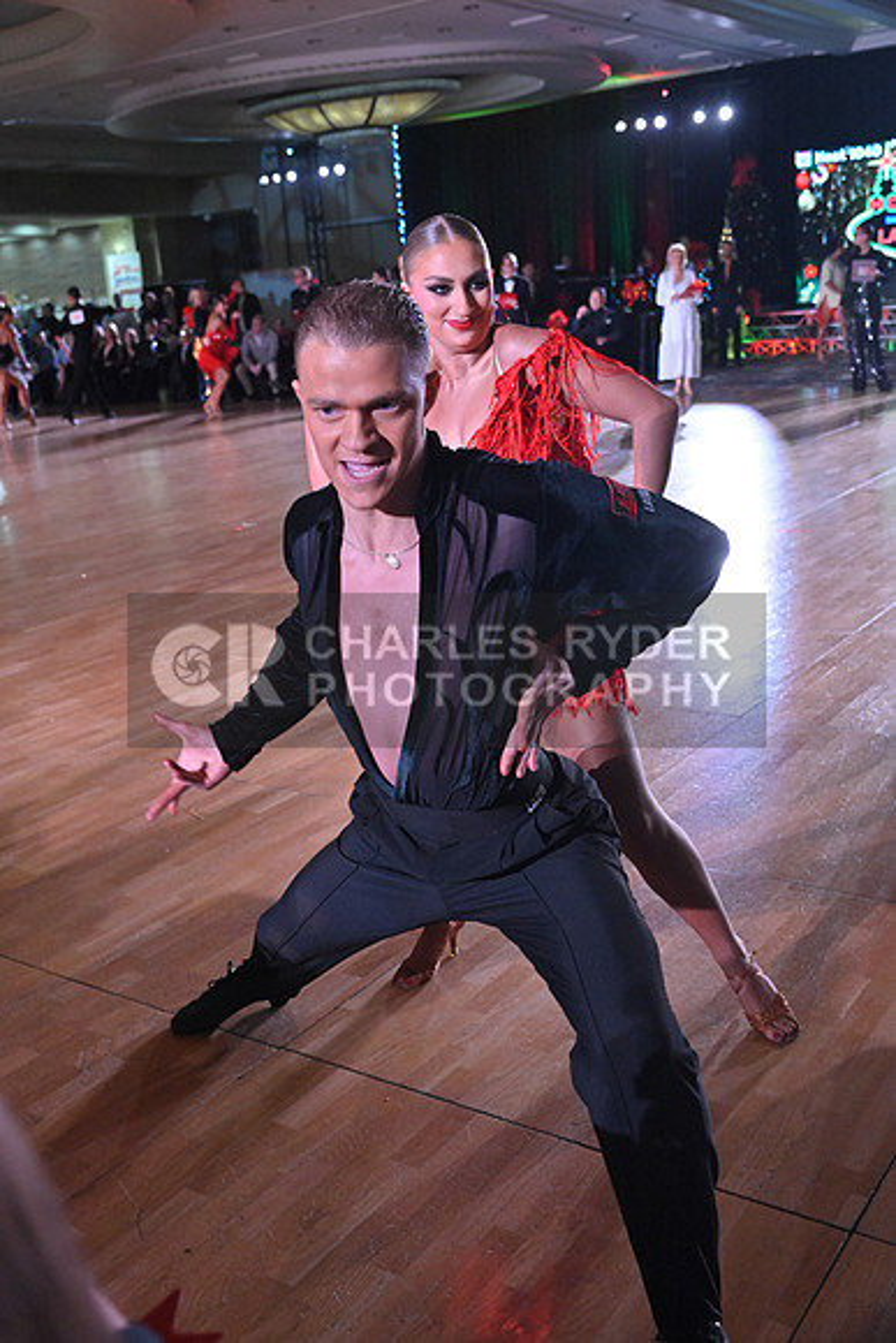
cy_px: 672
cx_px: 448
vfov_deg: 54.4
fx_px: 1306
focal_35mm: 35
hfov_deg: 37.9
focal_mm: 35
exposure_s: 1/400
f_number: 5
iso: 5000
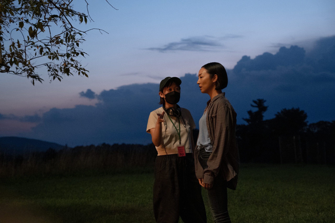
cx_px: 168
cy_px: 112
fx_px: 596
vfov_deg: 21.2
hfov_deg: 31.4
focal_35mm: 64
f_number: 2.8
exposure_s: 1/125
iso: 4000
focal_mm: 42.7
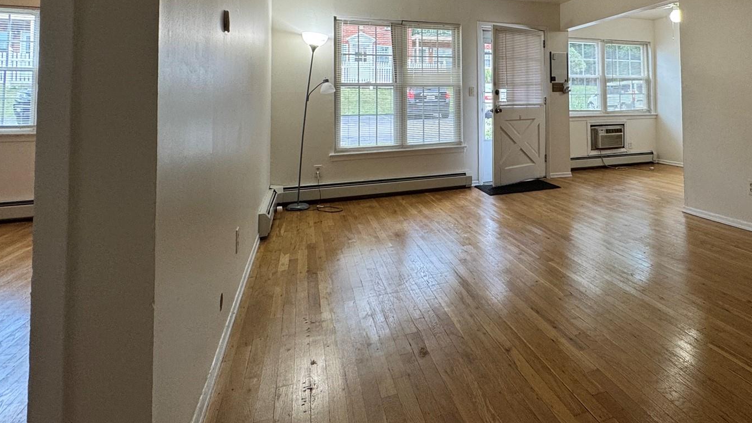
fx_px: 459
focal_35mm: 23
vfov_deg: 46.8
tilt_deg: +1.8
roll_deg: +1.0
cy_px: 83
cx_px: 525
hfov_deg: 75.2
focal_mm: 2.22
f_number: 2.2
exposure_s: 1/120
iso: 160
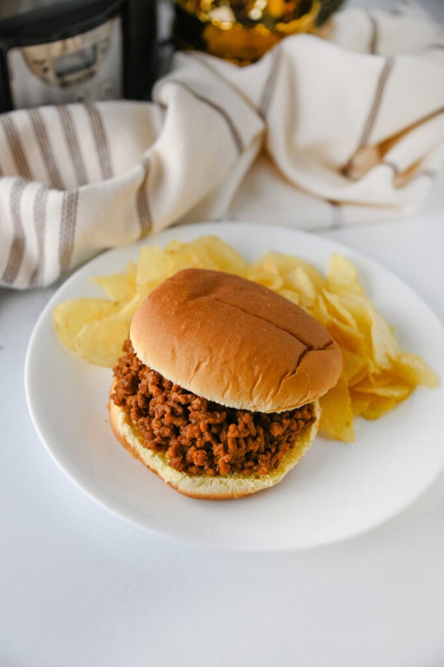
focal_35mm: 50
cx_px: 222
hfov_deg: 26.9
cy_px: 334
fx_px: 926
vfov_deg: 39.6
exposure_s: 1/125
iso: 320
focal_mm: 50
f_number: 4
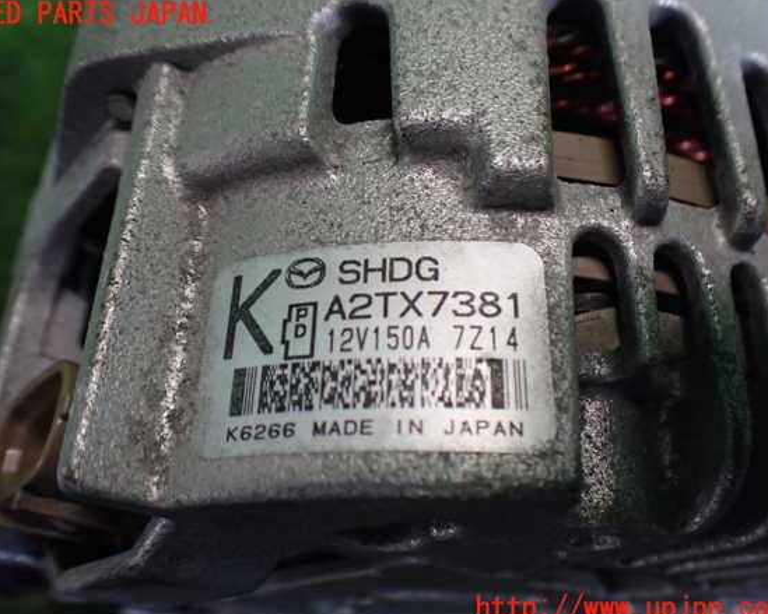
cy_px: 312
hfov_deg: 55.7
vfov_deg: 45.8
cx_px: 372
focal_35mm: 32
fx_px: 727
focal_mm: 5.4
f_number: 2.3
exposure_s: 1/125
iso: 500
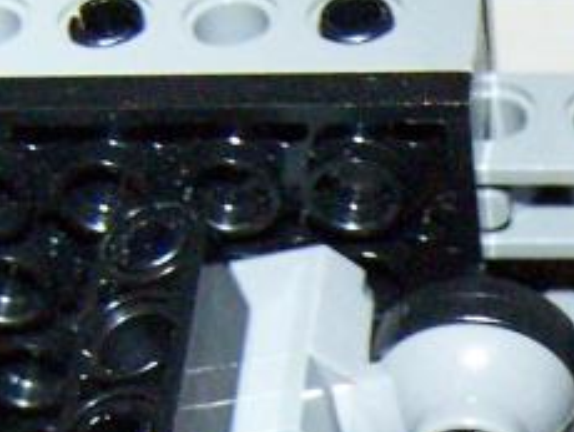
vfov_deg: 8.5
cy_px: 709
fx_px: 2805
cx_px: 836
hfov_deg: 11.3
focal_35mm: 169
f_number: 3.2
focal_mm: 6.3
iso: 400
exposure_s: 1/45
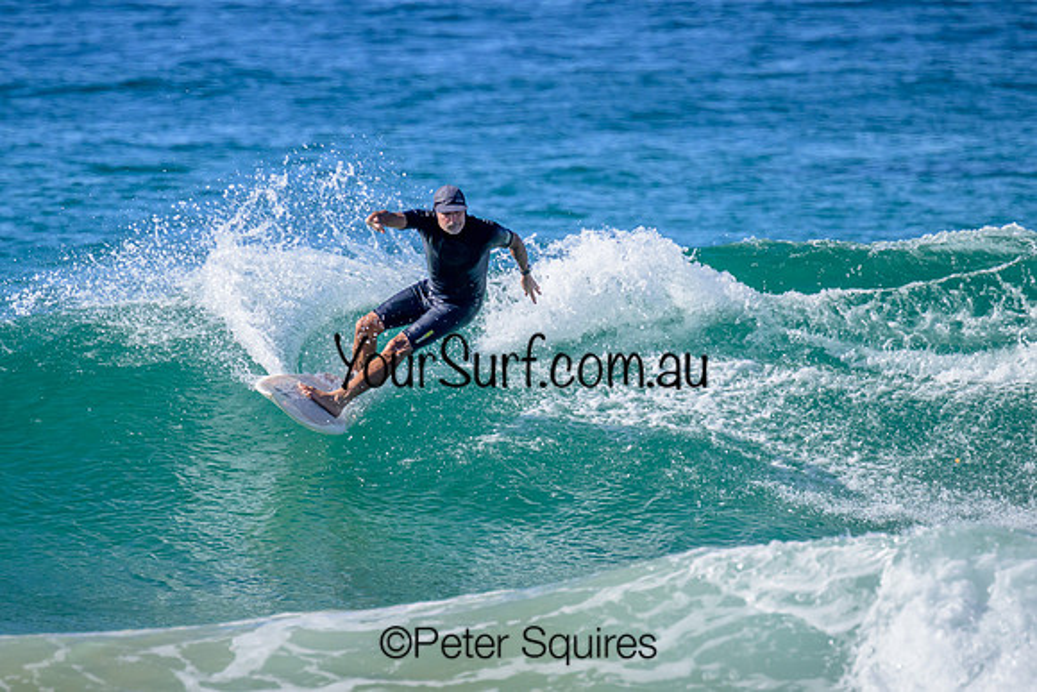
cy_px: 352
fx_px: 27480
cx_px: 446
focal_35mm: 954
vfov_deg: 1.4
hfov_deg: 2.2
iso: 1100
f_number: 11
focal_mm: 700
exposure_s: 1/2000
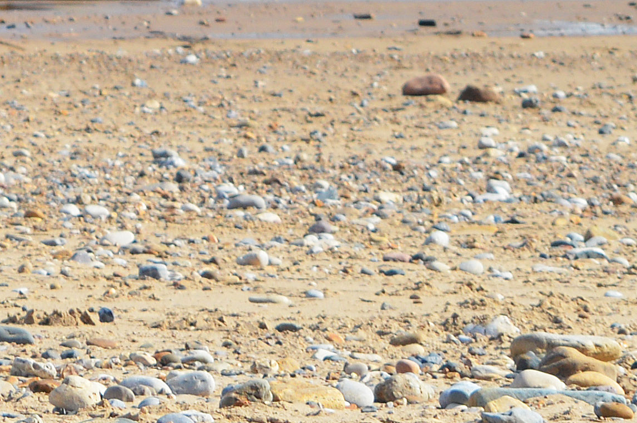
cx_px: -926
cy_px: 47
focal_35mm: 487
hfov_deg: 4.2
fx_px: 8610
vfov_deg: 2.8
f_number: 8
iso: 100
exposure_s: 1/320
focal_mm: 62
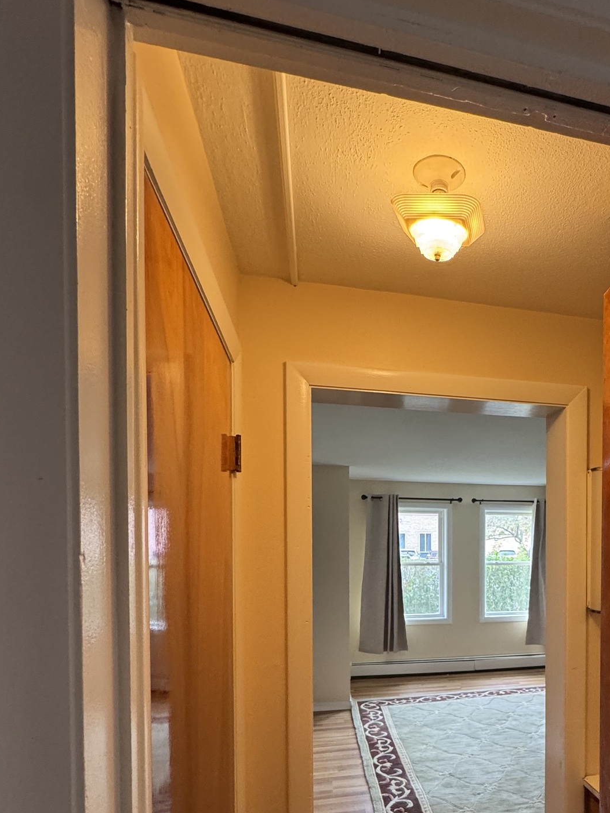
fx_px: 540
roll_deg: +0.5
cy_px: 560
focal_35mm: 23
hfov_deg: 56.0
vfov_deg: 71.1
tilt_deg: -1.6
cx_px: 458
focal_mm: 2.22
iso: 250
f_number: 2.2
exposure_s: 1/60
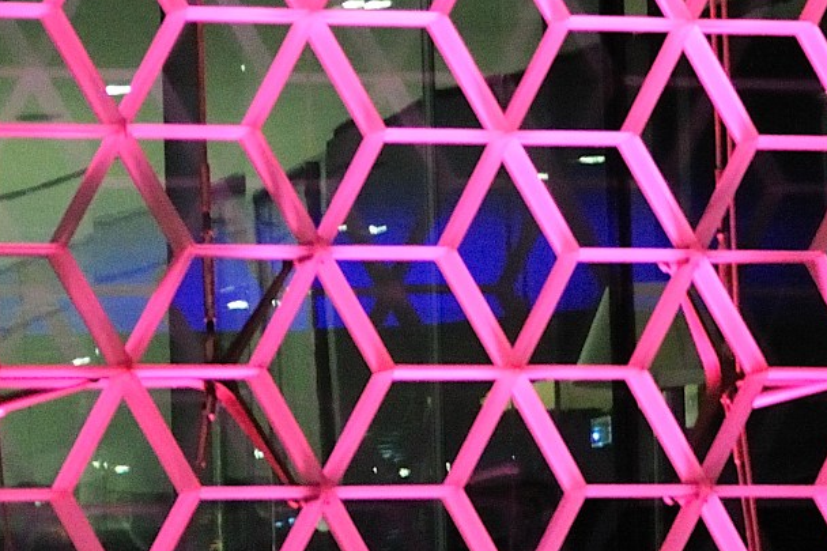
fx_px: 11574
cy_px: -173
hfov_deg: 4.1
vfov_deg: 2.7
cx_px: 1334
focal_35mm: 504
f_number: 5.6
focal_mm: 120
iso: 4000
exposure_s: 1/10
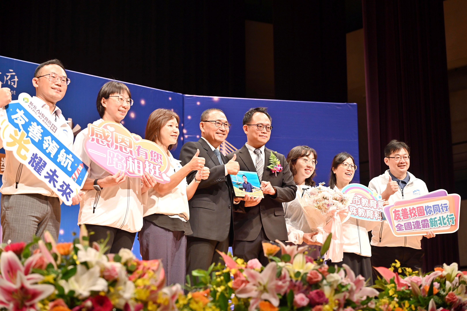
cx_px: 234
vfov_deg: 20.0
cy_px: 156
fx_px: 882
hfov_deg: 29.7
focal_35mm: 68
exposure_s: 1/125
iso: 1000
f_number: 4
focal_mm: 68
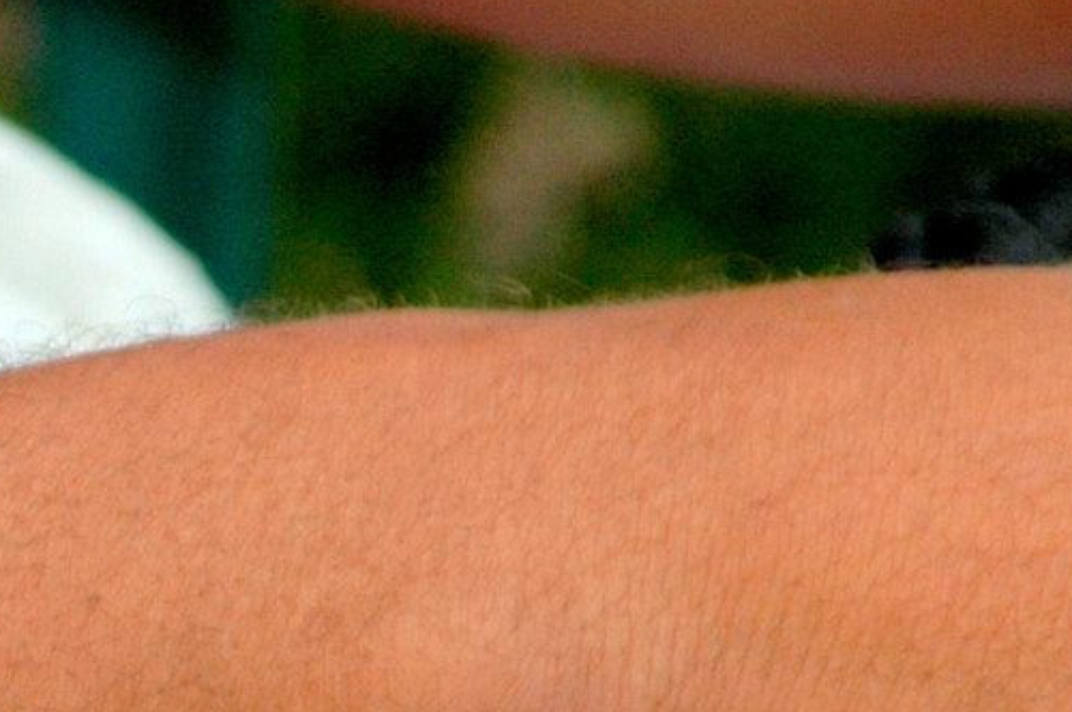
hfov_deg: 1.5
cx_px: -304
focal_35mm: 1352
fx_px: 40207
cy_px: 817
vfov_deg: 1.0
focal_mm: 220
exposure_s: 1/320
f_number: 6.3
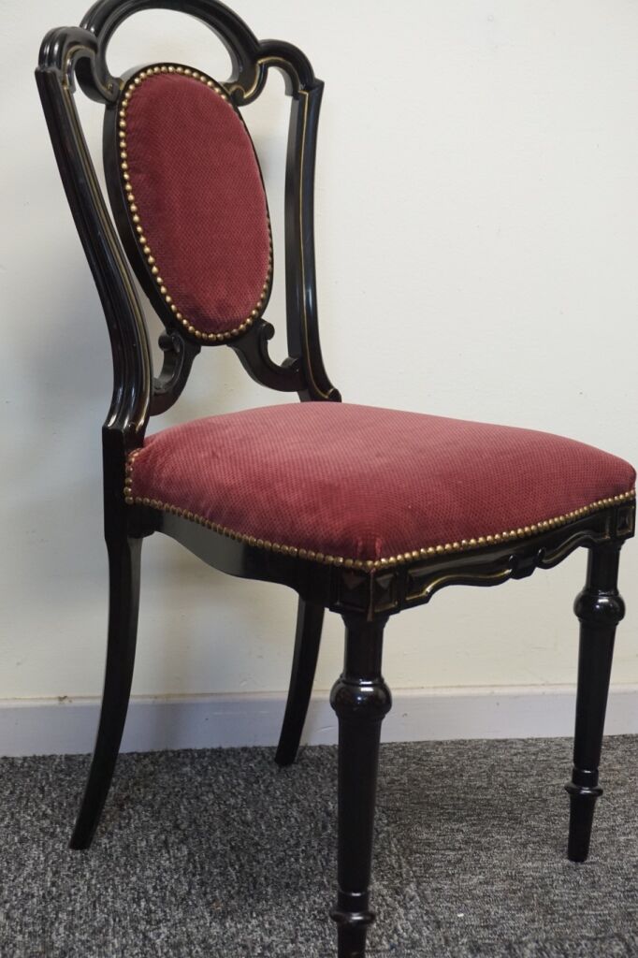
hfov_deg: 22.6
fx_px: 1596
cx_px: 319
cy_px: 479
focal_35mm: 60
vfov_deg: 33.4
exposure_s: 1/50
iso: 1000
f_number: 5.6
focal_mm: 40
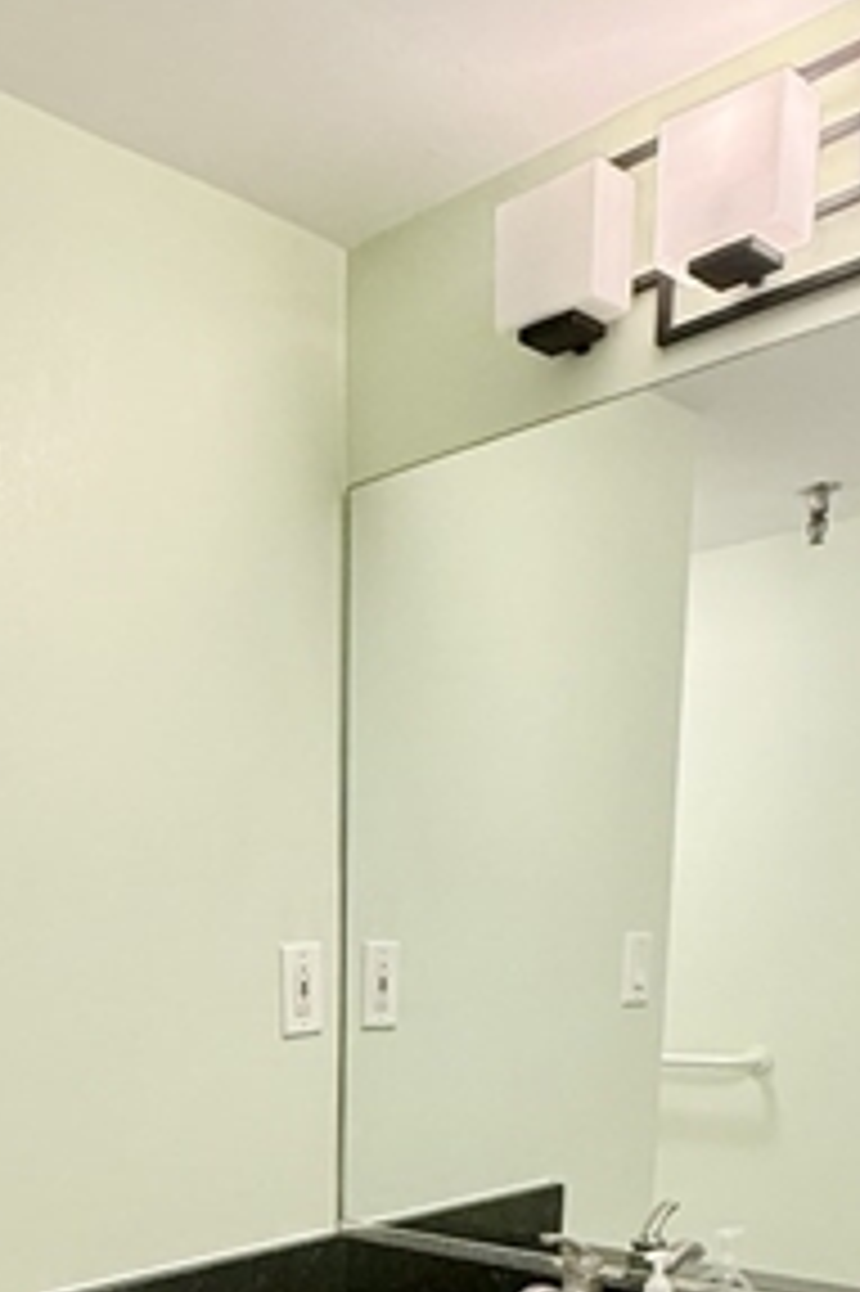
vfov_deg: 43.6
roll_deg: +1.4
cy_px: 1247
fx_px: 1399
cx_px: 144
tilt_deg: -11.8
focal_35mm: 39
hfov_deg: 33.0
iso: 250
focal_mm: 2.22
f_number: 2.2
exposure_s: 1/120
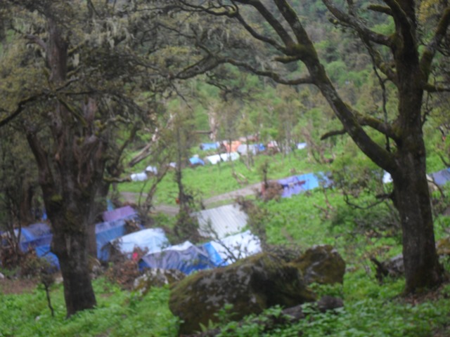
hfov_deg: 25.3
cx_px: 225
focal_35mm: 77
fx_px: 1001
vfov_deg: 19.1
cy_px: 168
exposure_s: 1/60
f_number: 5
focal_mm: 13.6
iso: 100
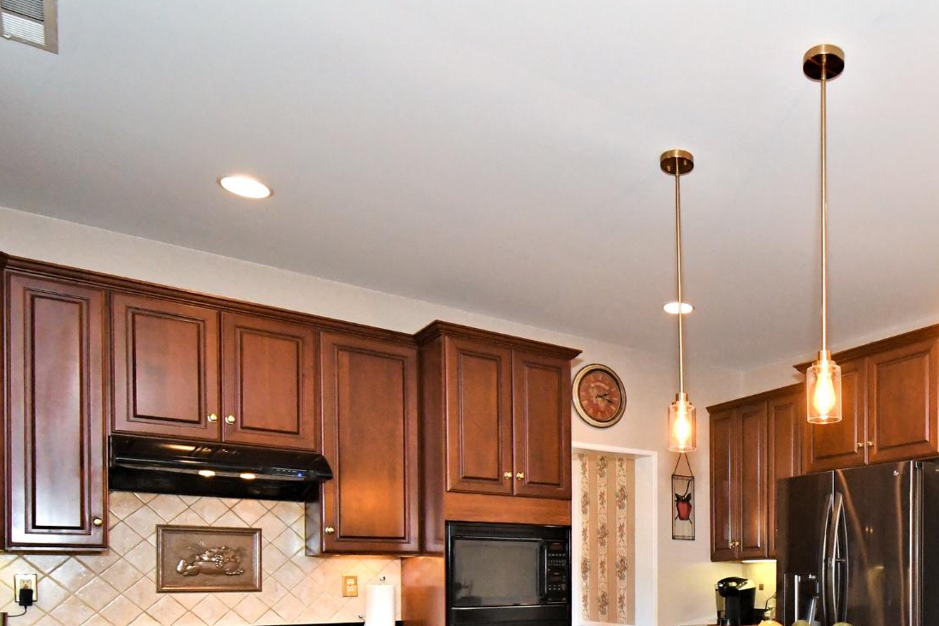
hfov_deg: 60.8
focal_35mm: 28
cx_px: 736
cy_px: 579
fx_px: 730
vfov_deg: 42.1
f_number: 6.3
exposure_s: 1/250
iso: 3200
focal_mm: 10
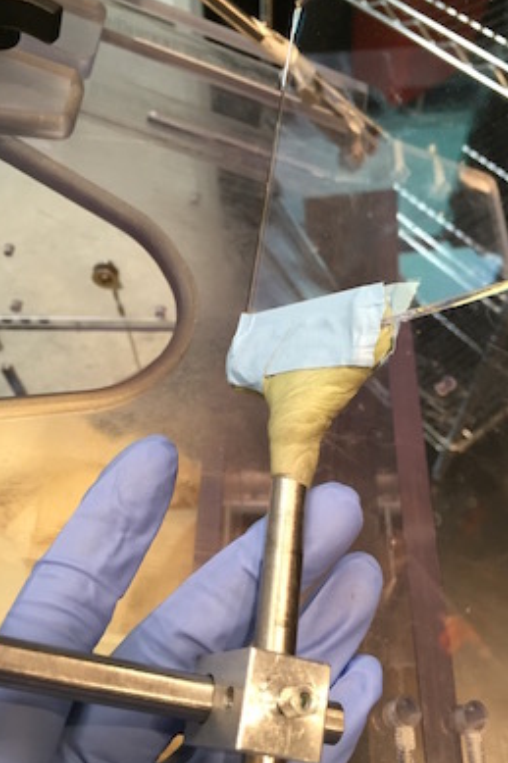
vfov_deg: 60.3
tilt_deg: -56.1
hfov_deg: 42.2
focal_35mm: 31
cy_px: 382
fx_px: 657
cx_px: 284
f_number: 2.2
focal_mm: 4.15
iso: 100
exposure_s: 1/30
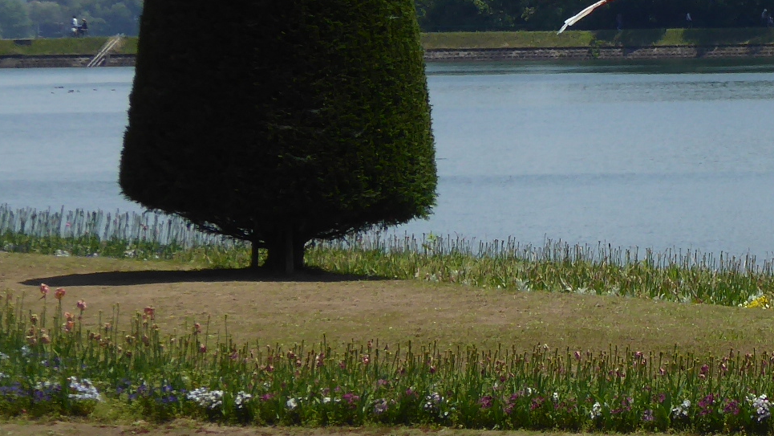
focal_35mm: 367
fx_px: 7533
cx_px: 785
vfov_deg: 3.3
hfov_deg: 5.9
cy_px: 39
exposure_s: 1/640
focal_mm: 20.6
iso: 100
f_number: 5.1
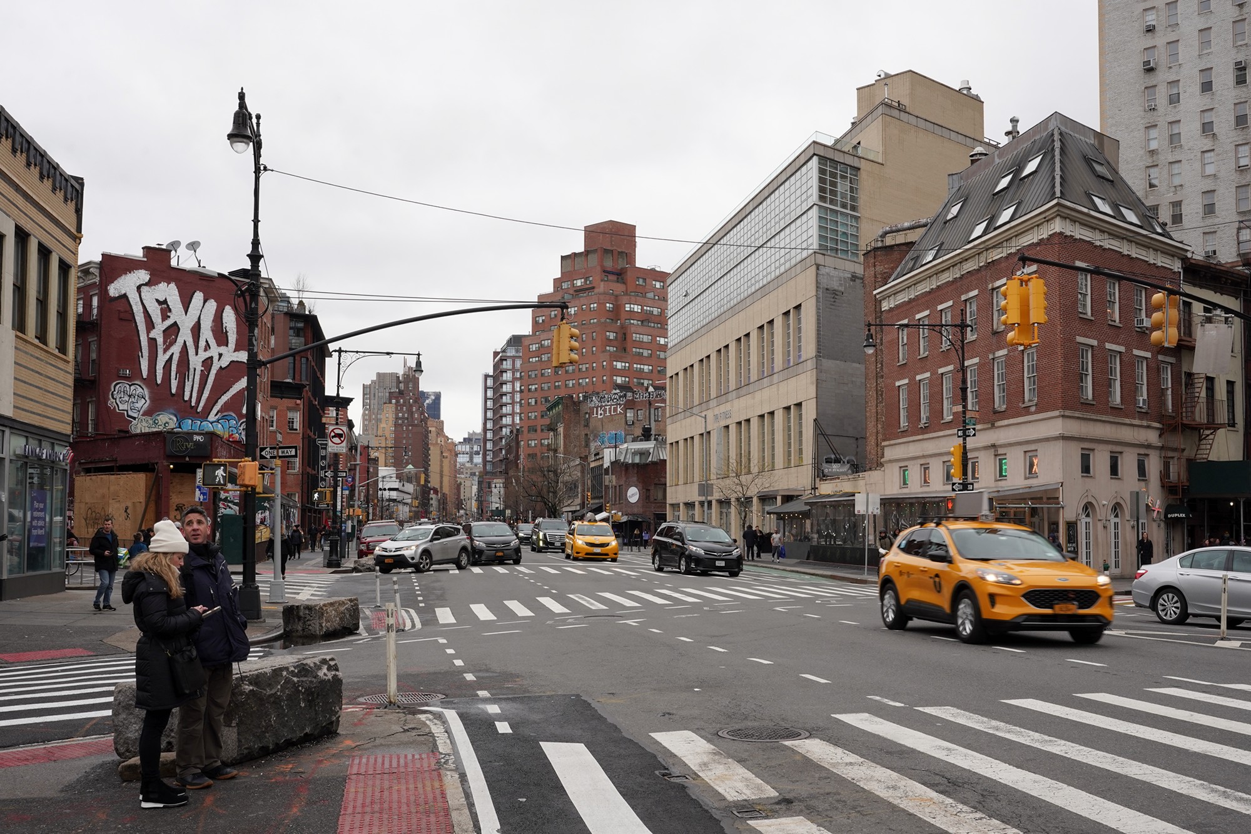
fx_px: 1043
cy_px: 417
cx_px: 626
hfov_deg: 61.9
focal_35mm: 30
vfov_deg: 43.6
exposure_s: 1/100
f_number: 13
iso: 400
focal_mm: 30
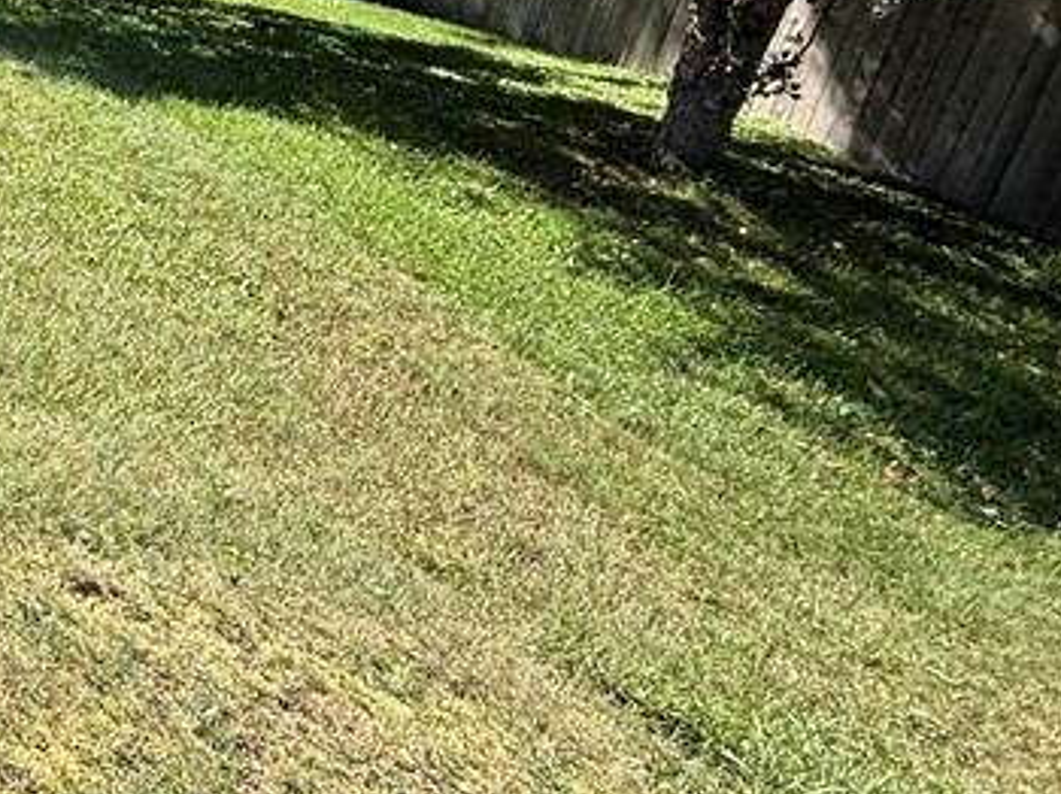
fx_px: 1256
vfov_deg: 32.4
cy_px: 3
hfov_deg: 34.3
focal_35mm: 41
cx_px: -282
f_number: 2.2
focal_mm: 2.22
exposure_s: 1/658
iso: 50
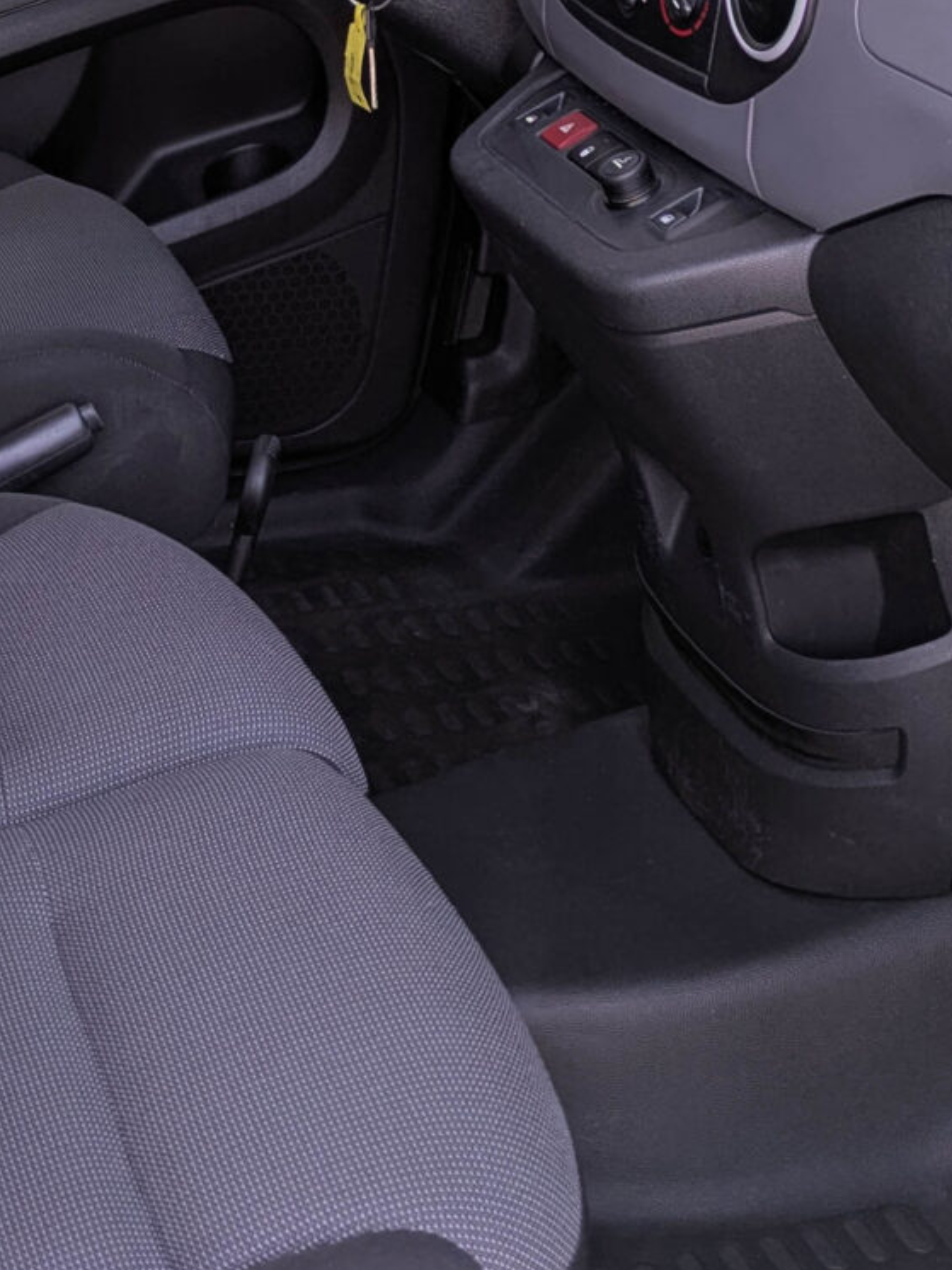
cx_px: 283
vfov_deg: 28.5
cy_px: 189
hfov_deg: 22.1
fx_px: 2419
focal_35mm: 66
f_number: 1.8
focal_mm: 6.86
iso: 80
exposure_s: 1/3200
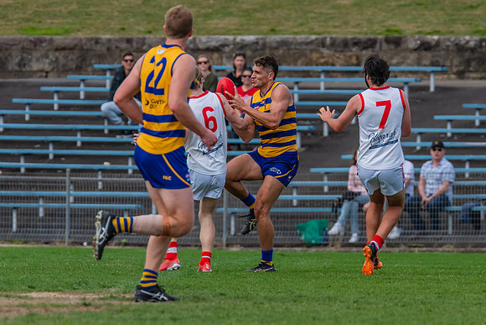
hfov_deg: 3.3
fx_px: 8533
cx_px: 253
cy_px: 98
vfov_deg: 2.2
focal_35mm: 632
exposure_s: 1/1600
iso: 800
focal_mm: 420
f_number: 6.3
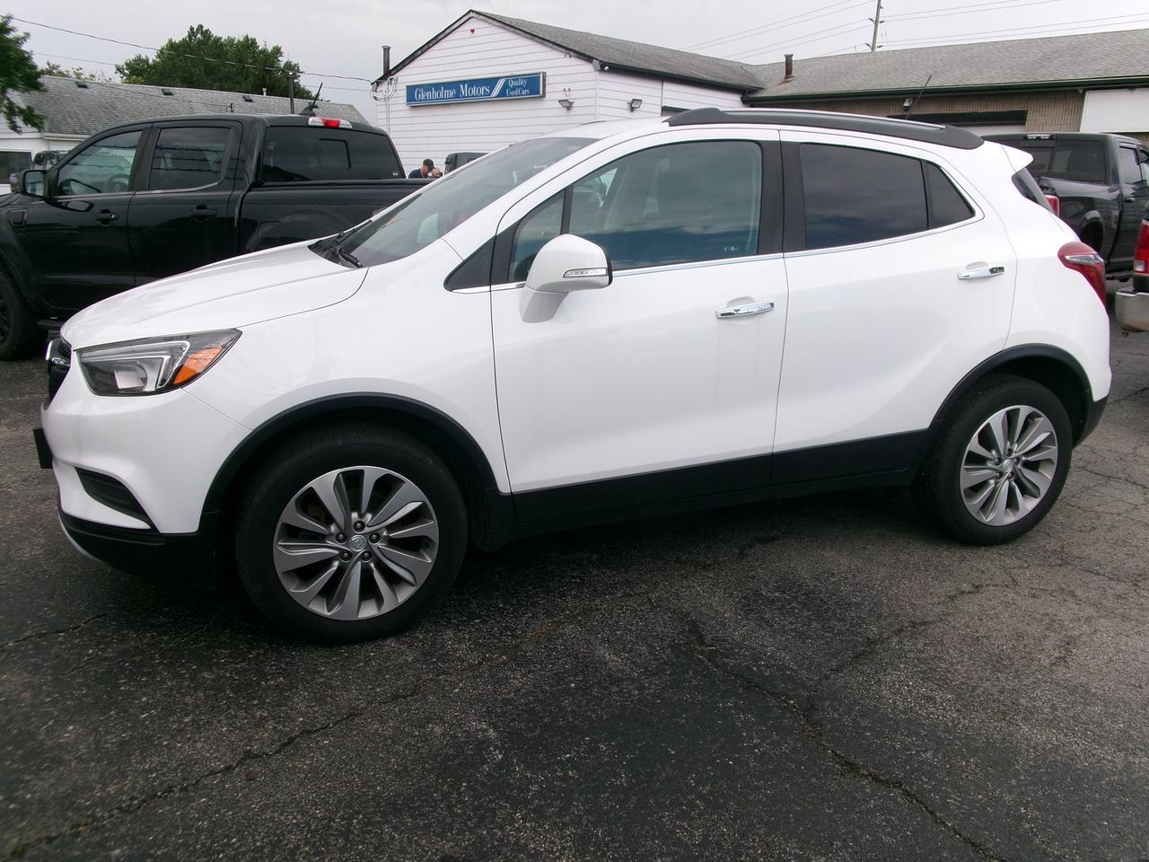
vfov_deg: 49.7
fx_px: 929
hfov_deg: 63.4
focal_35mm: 28
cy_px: 431
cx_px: 574
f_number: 10.8
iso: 100
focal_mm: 5.1
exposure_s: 1/45
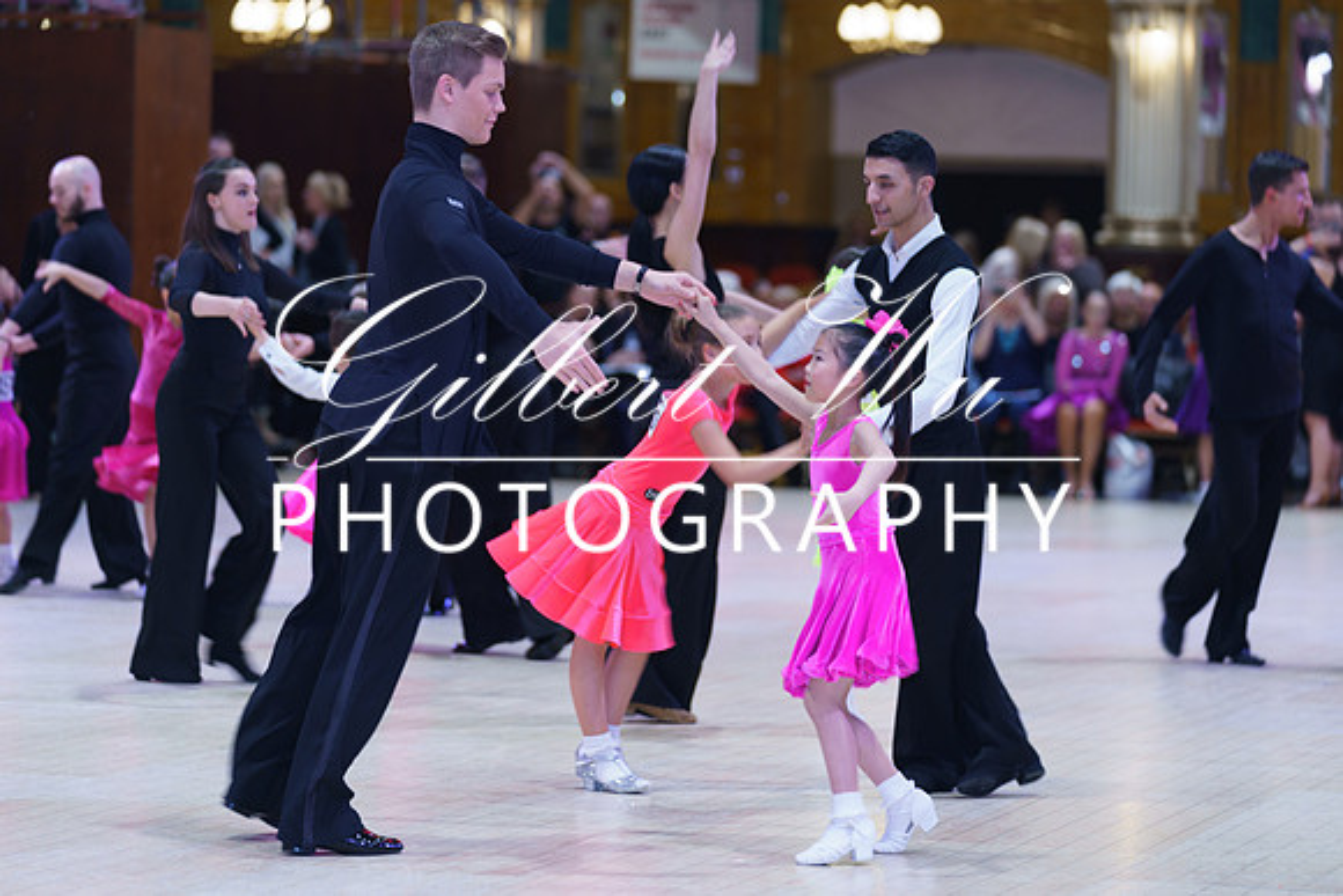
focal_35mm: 152
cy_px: 410
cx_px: 728
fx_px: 5667
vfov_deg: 9.0
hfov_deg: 13.5
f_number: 2.8
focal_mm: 140
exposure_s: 1/60
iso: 500
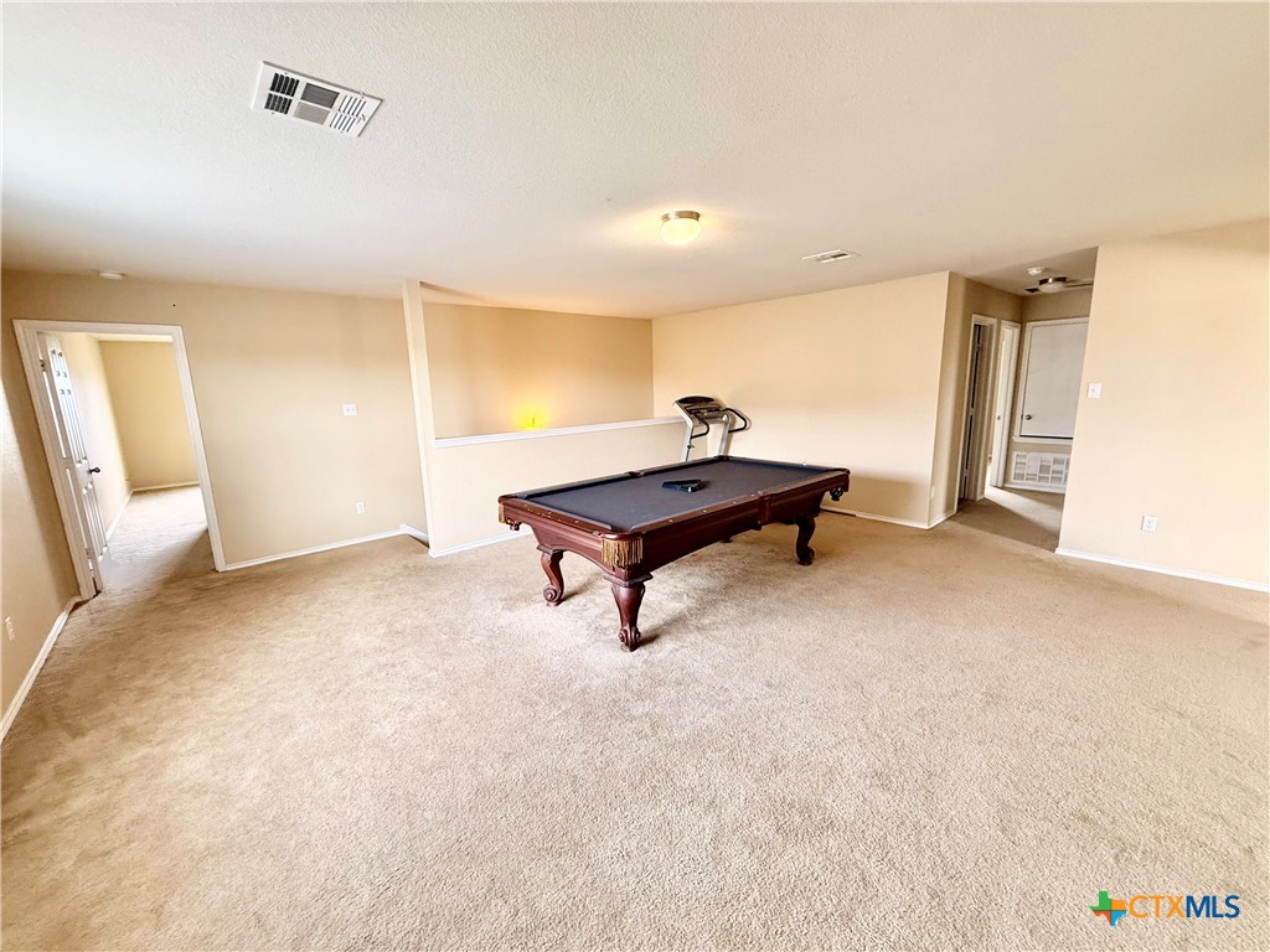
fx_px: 514
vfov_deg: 85.7
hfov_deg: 102.1
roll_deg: +1.5
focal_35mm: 14
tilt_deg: -8.9
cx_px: 635
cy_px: 476
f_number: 2.2
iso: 250
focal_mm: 2.22
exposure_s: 1/60
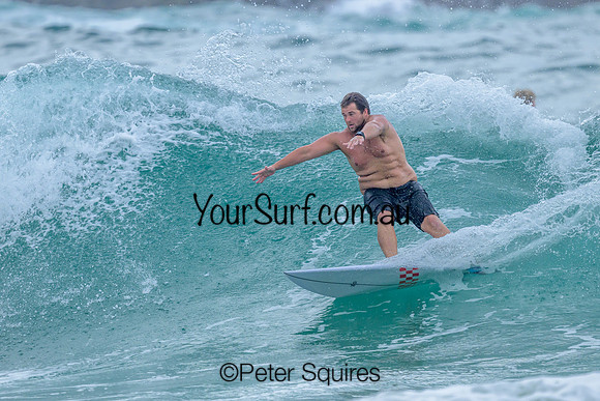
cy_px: 182
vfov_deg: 1.3
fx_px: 18330
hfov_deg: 1.9
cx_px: 327
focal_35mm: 1100
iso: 560
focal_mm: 800
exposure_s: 1/2500
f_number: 6.3
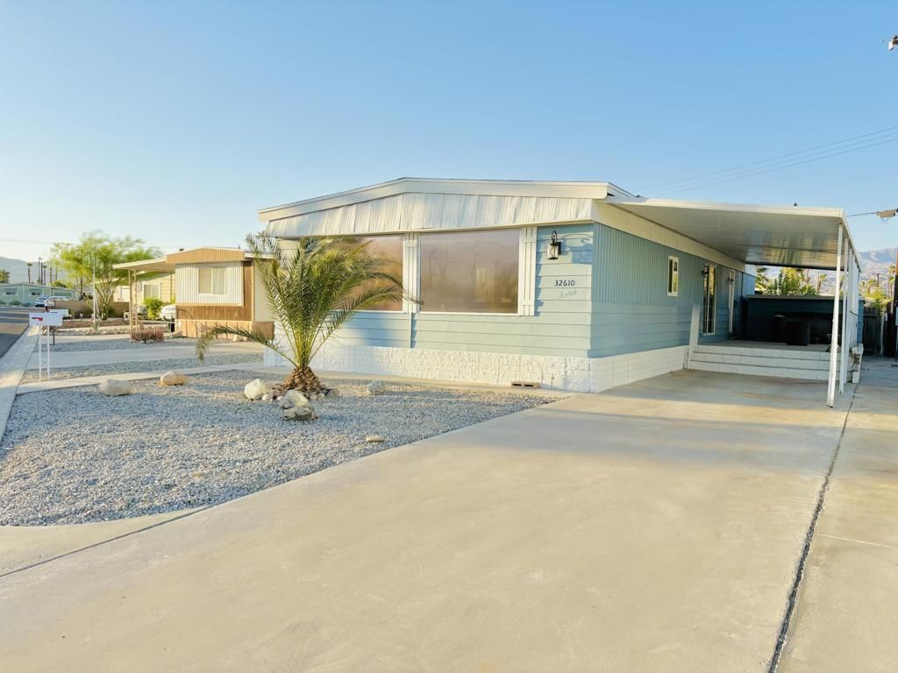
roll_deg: -1.6
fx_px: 674
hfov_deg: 67.3
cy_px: 336
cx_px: 449
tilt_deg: -1.3
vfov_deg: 53.1
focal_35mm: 26
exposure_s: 1/1706
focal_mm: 5.96
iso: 50
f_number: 1.6
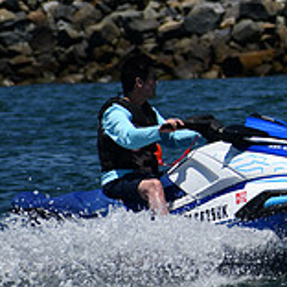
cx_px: 499
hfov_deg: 1.6
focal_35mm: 1092
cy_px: 84
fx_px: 10243
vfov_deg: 1.6
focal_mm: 230
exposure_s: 1/1600
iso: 200
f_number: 7.1
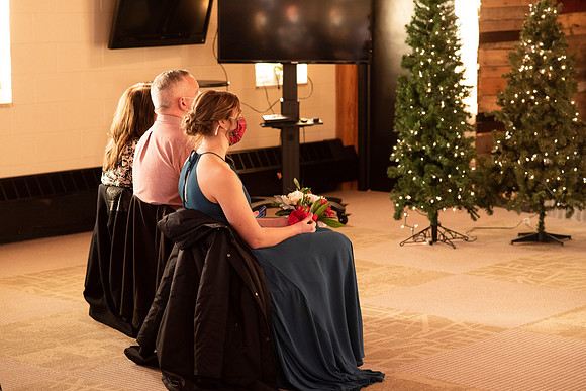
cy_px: 196
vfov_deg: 16.1
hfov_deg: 23.9
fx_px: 1384
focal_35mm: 85
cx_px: 293
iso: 500
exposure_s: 1/100
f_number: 3.5
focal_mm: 85
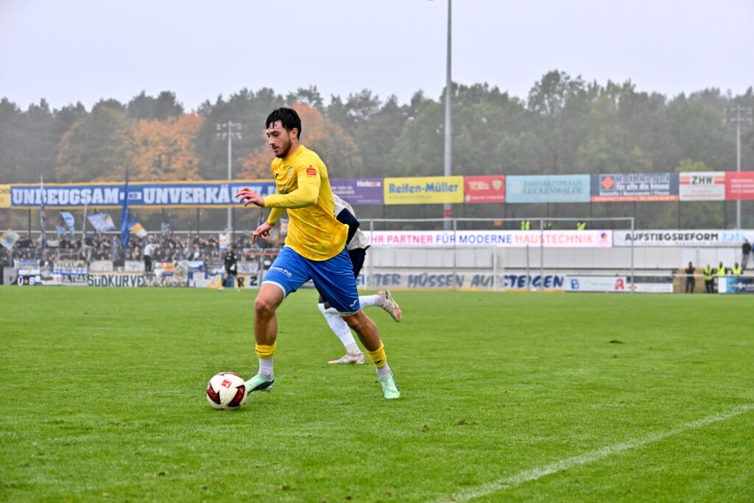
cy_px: 252
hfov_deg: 25.4
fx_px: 1676
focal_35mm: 80
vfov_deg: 17.1
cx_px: 377
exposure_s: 1/1600
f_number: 4.5
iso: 3200
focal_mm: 80
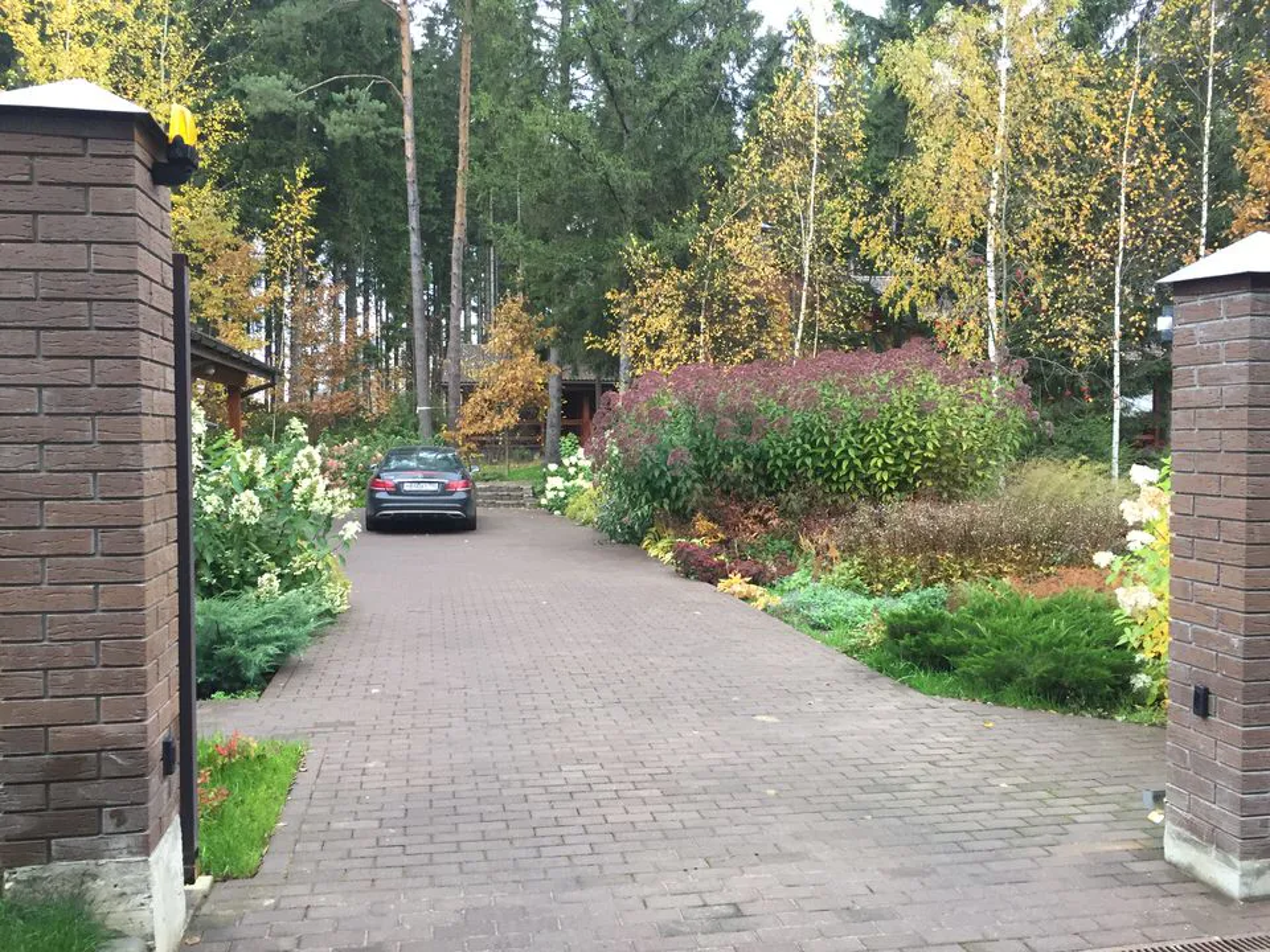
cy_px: 476
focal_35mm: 29
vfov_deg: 48.2
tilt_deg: -2.4
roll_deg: +0.7
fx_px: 1064
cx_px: 635
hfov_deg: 61.7
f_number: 2.2
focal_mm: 4.15
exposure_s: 1/33
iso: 64
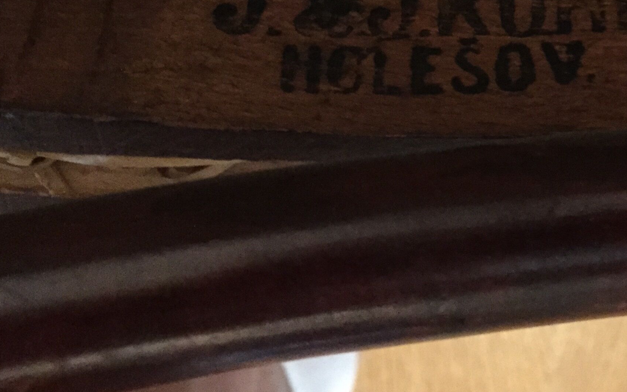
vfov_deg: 21.3
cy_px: 6
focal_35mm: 59
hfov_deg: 33.5
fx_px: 1008
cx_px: 505
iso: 1250
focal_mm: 4.15
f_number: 2.2
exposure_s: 1/17
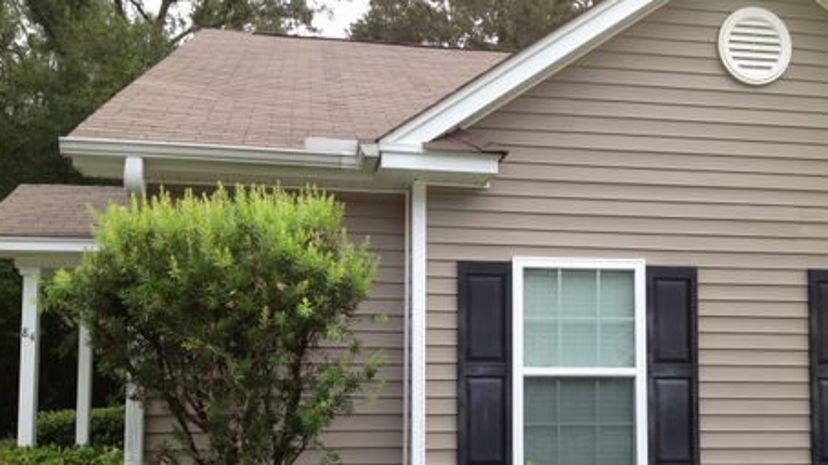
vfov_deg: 28.1
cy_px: 326
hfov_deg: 48.3
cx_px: 447
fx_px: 922
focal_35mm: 42
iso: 50
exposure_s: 1/531
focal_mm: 4.28
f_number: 2.4
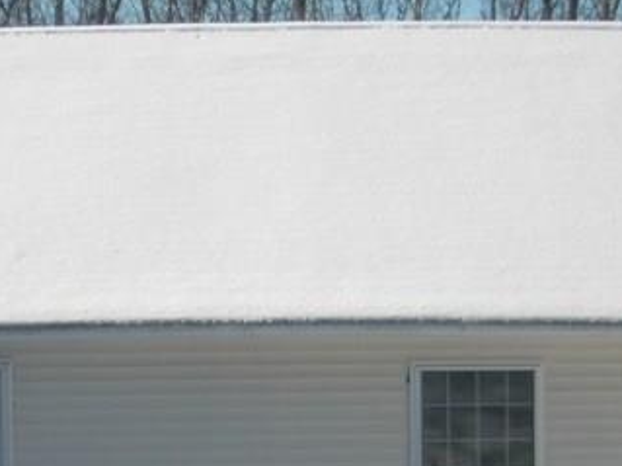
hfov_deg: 16.2
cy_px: 507
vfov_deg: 12.0
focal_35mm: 122
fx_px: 2191
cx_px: 275
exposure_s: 1/640
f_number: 3.9
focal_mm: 6.66
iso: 64
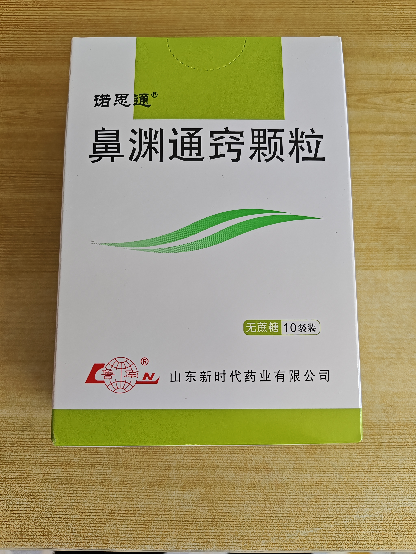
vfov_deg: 73.9
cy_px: 277
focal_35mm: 23
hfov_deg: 58.9
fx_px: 369
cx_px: 208
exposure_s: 1/109
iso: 73
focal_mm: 5.56
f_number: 1.88
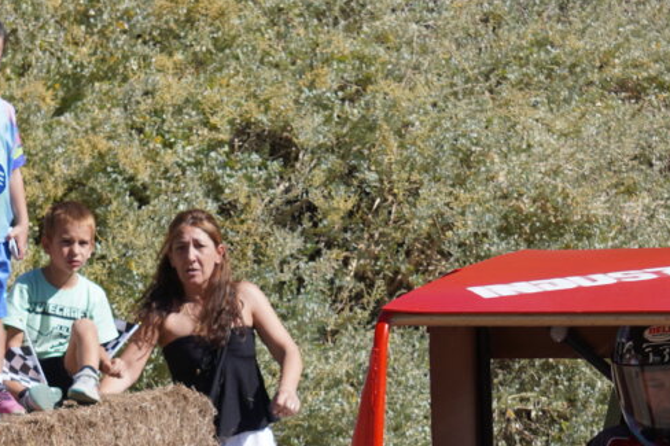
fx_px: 4688
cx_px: 419
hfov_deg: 8.2
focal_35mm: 252
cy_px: 548
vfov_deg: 5.4
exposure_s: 1/640
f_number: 5
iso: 100
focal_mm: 64
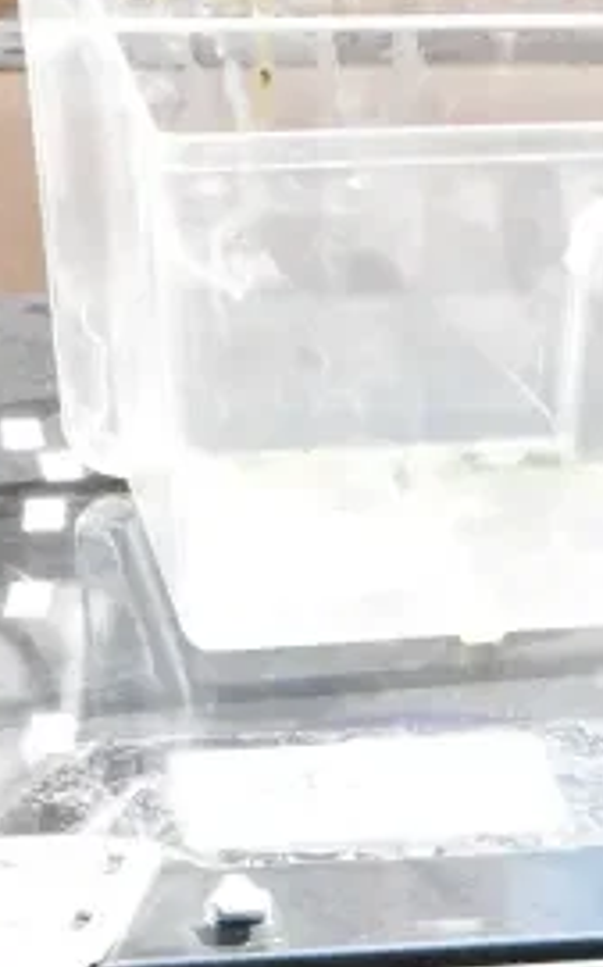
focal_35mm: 124
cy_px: 1493
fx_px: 3266
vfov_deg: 15.4
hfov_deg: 10.2
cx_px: 935
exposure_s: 1/800
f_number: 14
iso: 6400
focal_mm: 24
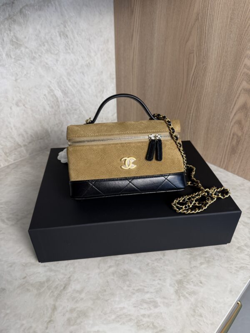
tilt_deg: -34.4
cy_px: 166
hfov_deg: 56.8
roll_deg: +0.0
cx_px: 125
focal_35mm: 24
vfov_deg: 71.6
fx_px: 231
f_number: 1.78
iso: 160
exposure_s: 1/120
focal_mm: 6.76
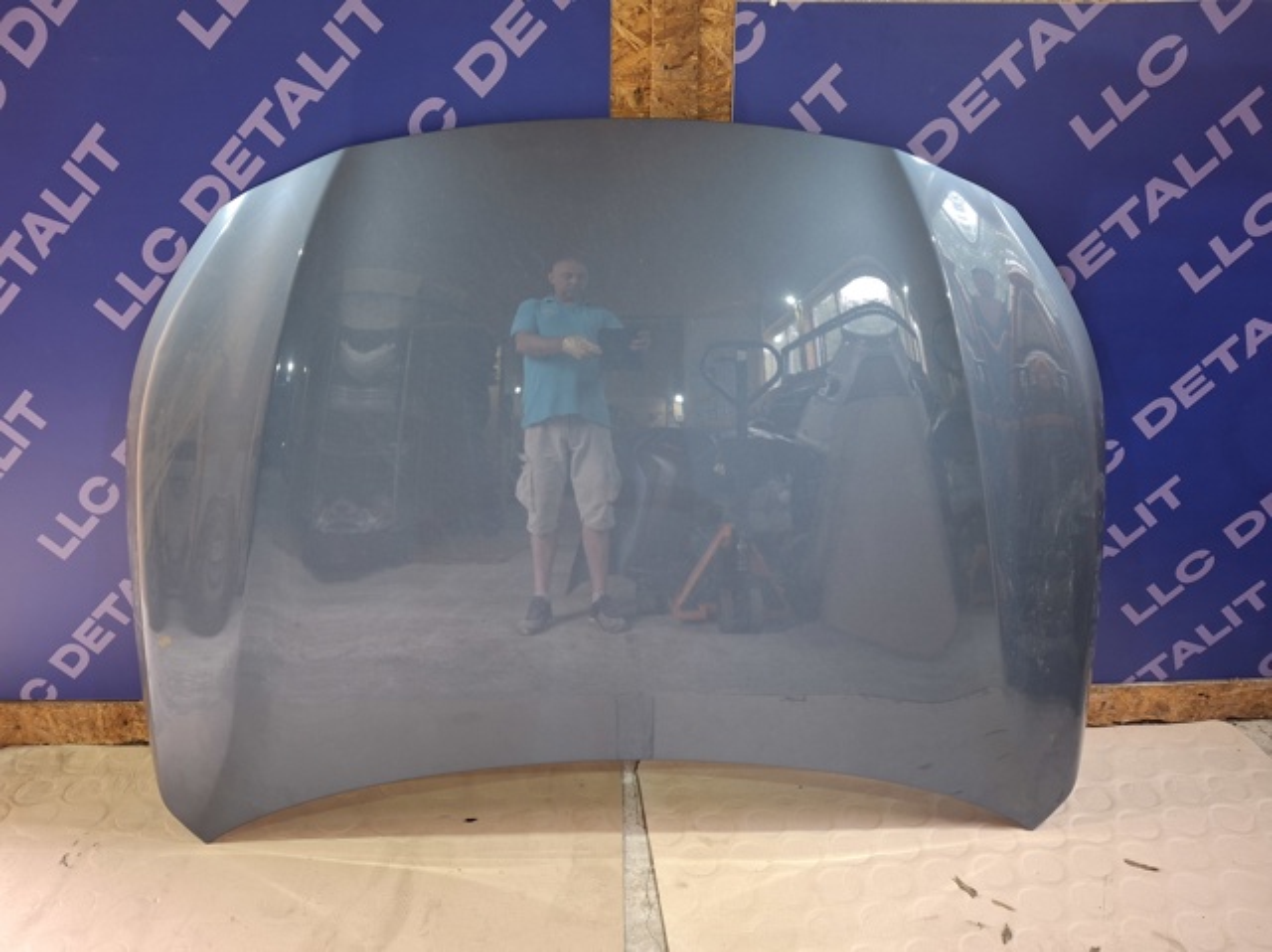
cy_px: 476
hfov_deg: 69.4
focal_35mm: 25
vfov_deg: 54.8
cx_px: 636
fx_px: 918
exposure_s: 1/50
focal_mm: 4.69
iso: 160
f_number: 1.8
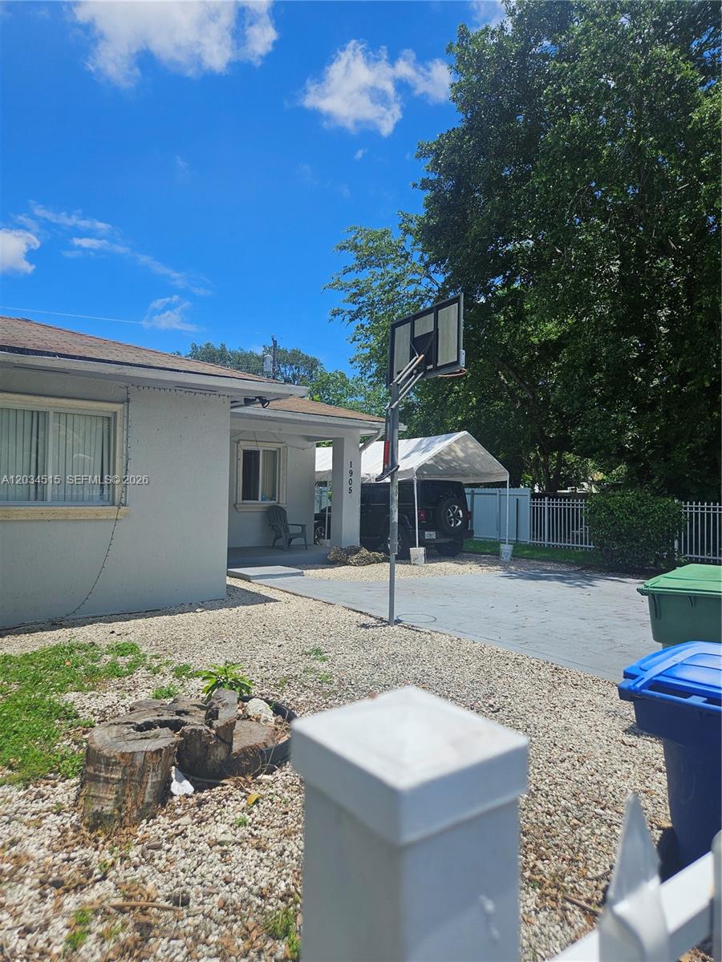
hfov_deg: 58.9
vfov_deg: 73.9
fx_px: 640
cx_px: 361
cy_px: 481
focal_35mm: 23
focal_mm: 5.4
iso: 25
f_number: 1.8
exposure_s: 1/2679
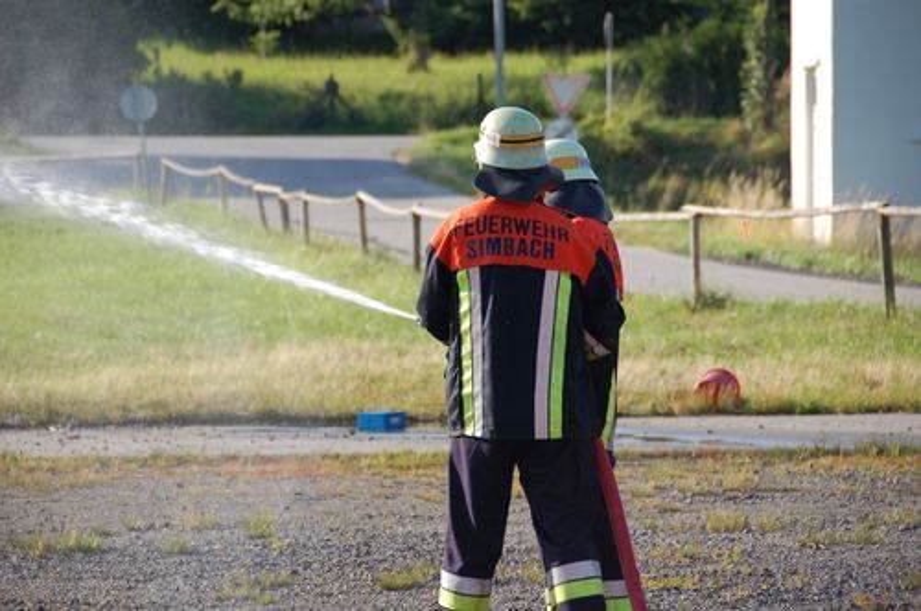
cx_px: 460
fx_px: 5749
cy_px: 306
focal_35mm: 225
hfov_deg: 9.2
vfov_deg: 6.1
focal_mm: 150
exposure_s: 1/640
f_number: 5.6
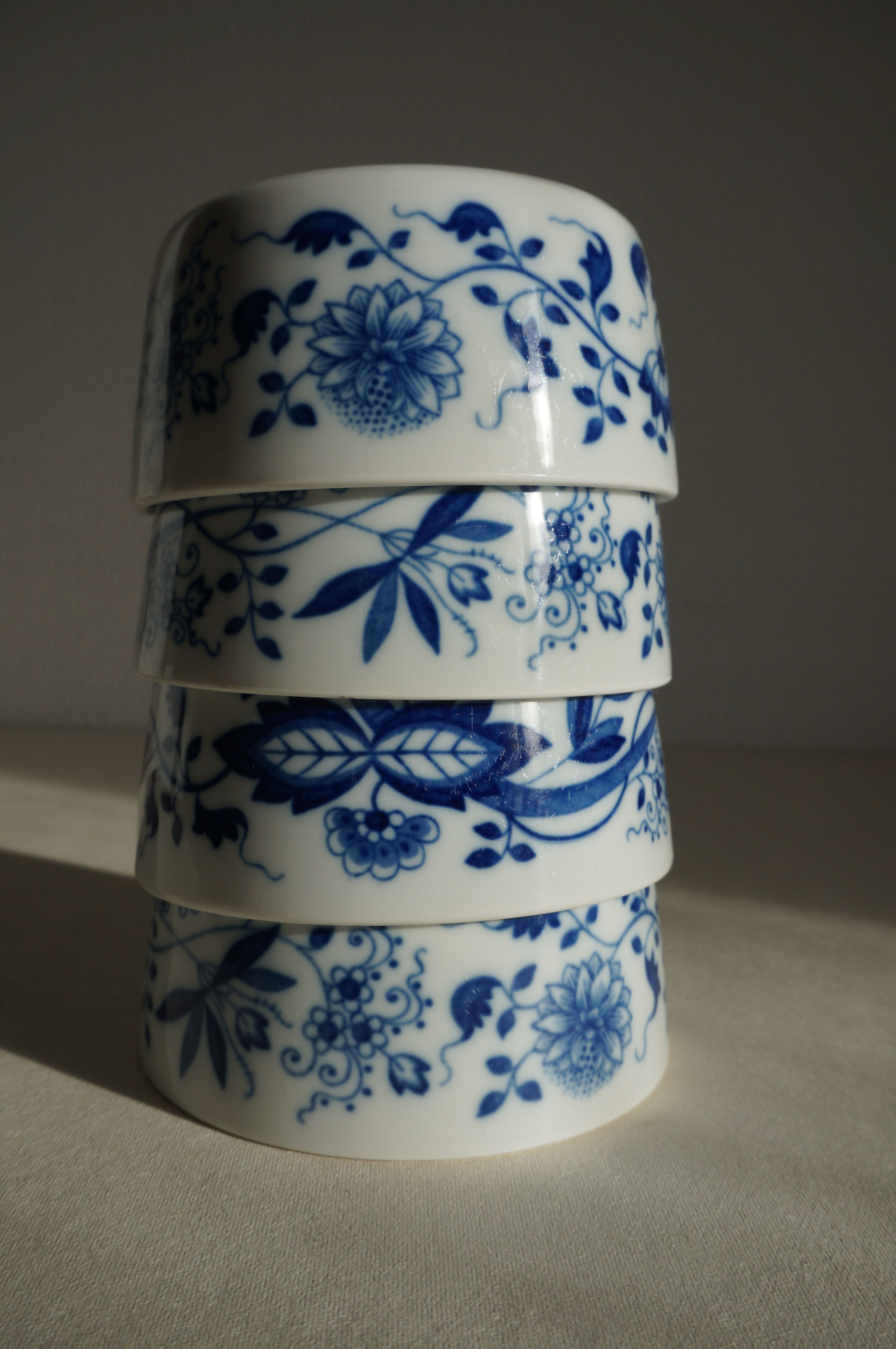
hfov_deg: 41.6
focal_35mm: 32
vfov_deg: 59.5
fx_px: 1179
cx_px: 448
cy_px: 674
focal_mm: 21
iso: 200
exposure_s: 1/125
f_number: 10
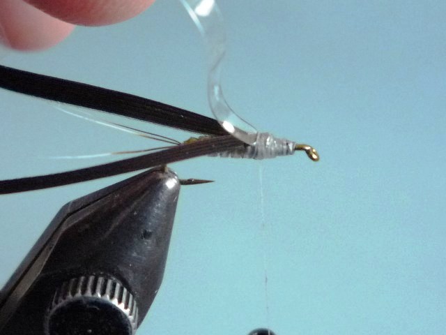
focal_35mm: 30
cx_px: 223
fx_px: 387
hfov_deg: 60.0
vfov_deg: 46.8
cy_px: 168
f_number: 3.3
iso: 400
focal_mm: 5.2
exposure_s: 1/25
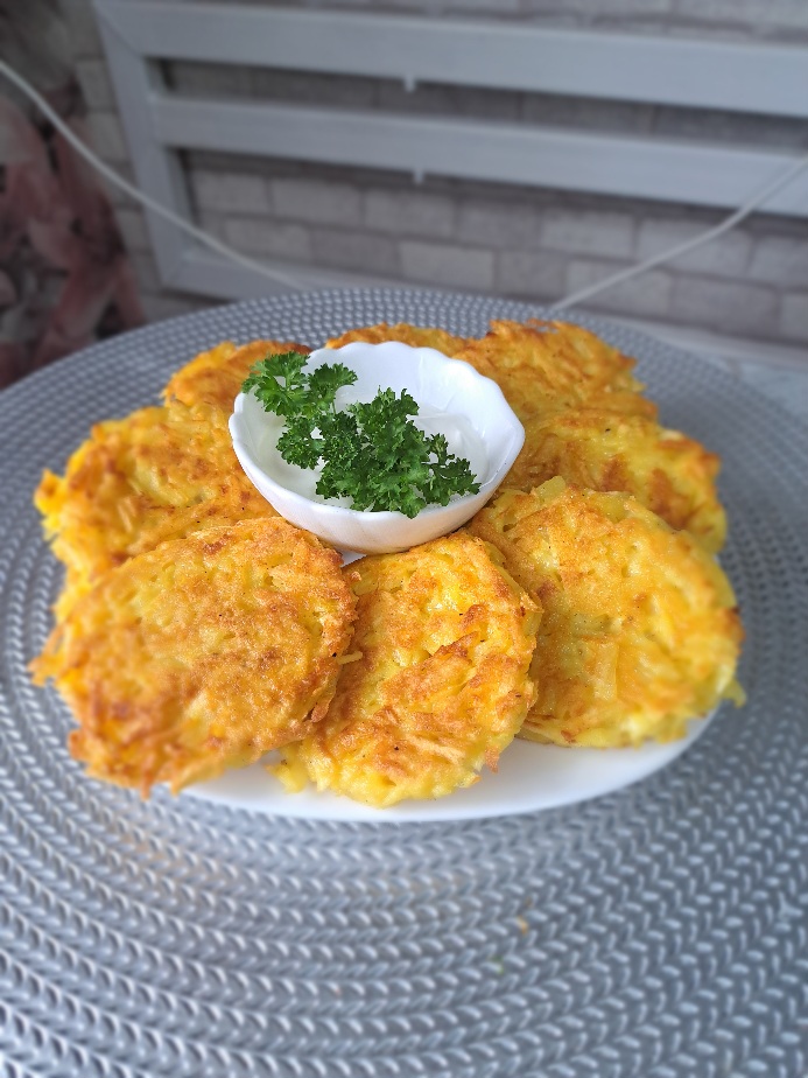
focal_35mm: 24
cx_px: 404
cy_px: 539
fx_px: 747
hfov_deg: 56.8
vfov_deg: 71.6
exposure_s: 1/50
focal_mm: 5.23
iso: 100
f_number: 1.8
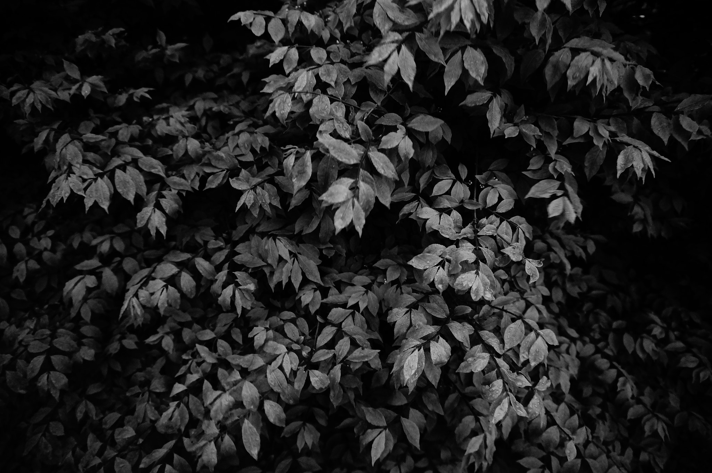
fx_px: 504
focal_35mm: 26
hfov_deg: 70.5
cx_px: 356
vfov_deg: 50.3
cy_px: 236
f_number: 3.5
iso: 1600
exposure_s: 1/60
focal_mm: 17
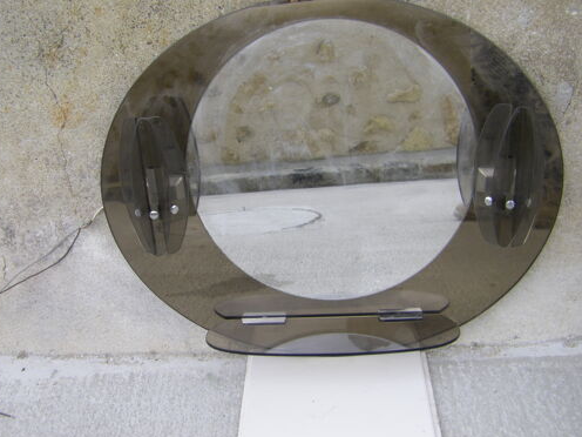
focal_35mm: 46
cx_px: 278
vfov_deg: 31.5
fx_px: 773
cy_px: 227
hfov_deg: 41.2
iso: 64
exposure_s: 1/125
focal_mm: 6.3
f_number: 3.5
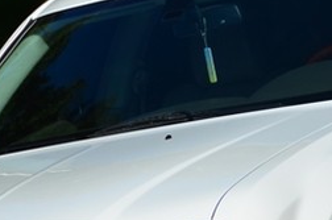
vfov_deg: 1.5
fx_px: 8588
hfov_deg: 2.2
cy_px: 143
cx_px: 250
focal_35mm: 933
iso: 160
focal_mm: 150
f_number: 5.6
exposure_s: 1/1600
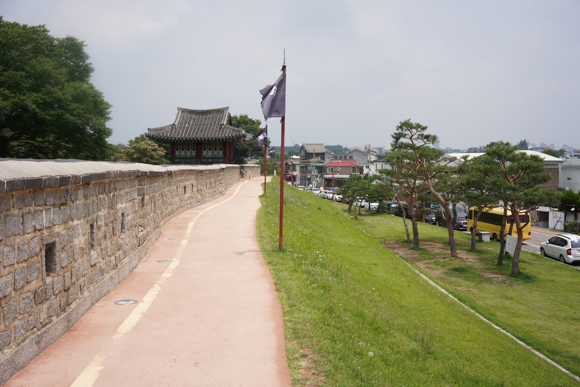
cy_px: 194
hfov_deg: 54.4
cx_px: 290
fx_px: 564
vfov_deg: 37.9
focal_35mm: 35
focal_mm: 35
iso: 100
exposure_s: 1/60
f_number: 16
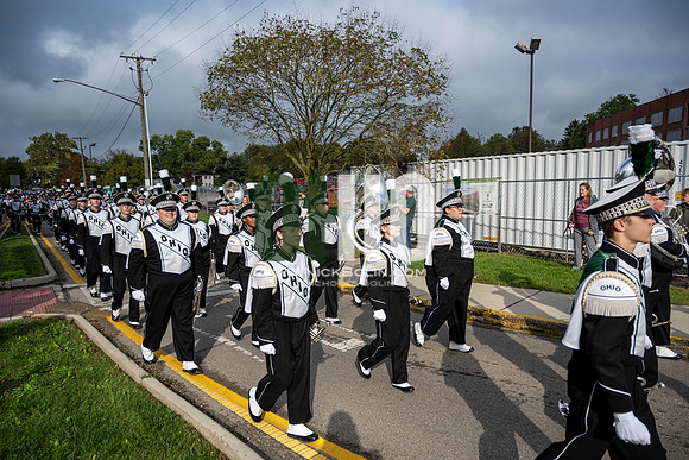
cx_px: 344
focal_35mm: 26
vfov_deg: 50.4
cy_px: 230
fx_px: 488
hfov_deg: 70.4
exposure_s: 1/1600
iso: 125
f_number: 4
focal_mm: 25.5
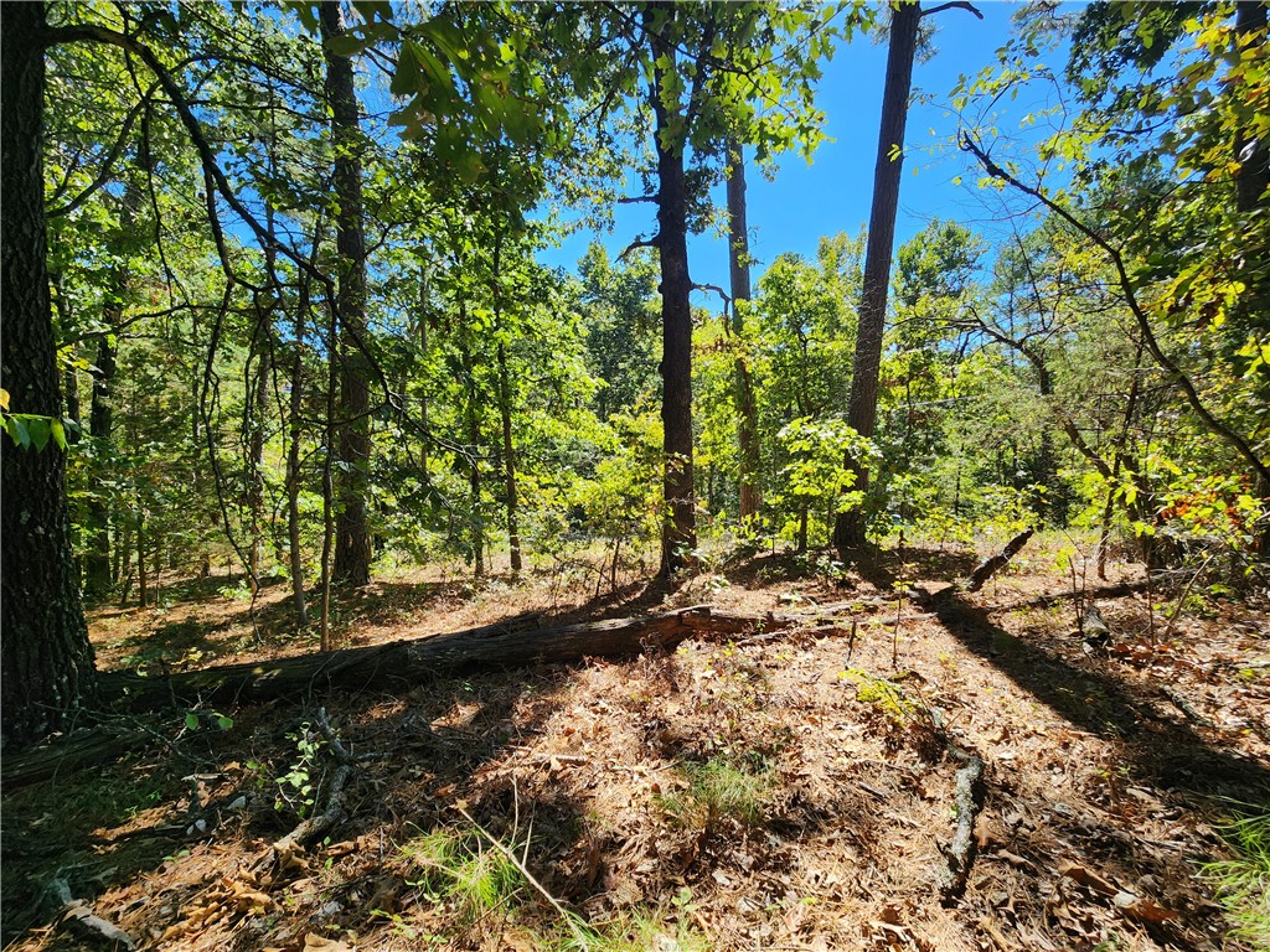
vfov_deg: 89.9
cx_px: 635
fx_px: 477
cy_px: 476
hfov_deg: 106.2
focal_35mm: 13
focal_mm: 2.2
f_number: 2.2
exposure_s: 1/563
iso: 50
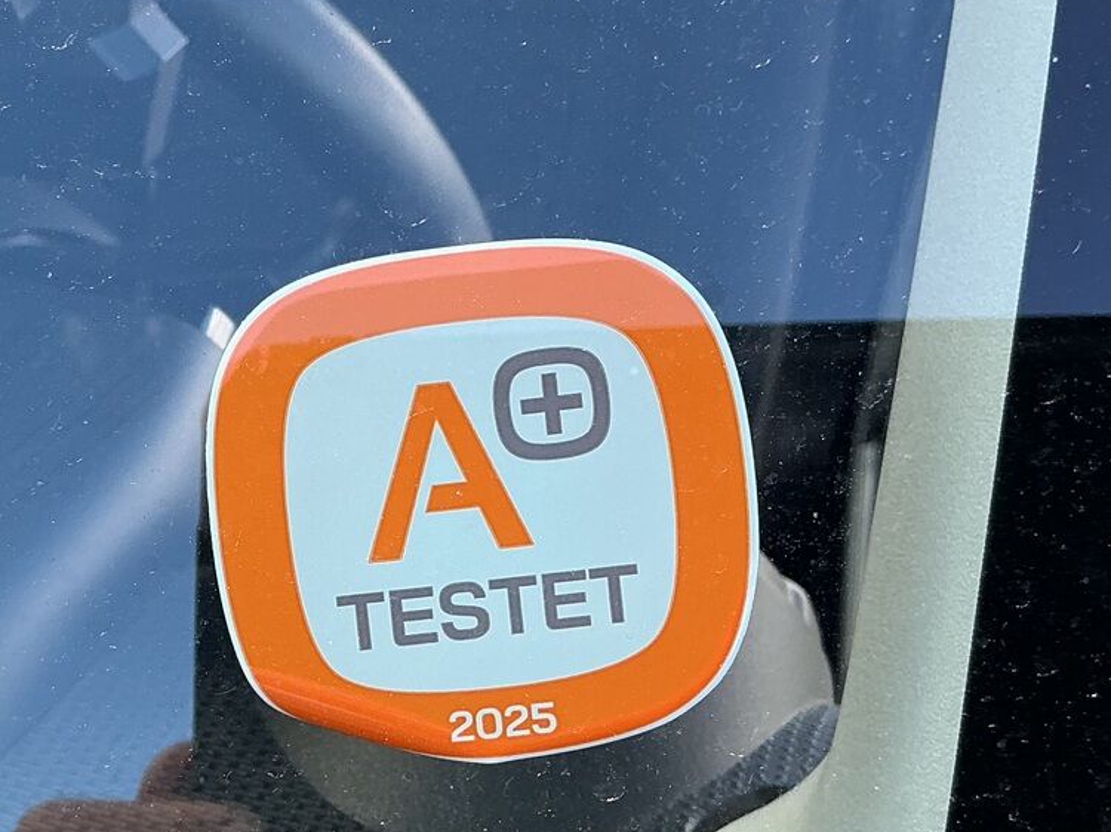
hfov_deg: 28.6
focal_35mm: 66
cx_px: 174
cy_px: 534
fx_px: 2118
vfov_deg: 22.2
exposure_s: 1/144
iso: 20
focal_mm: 3
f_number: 1.8
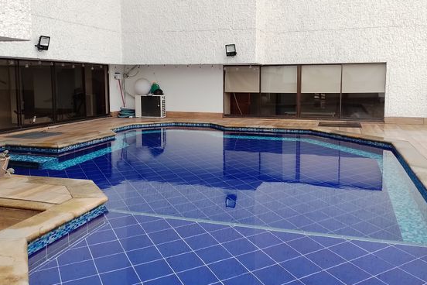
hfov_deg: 44.5
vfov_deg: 30.4
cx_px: 233
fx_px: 522
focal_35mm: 44
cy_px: 113
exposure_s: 1/500
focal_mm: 3.94
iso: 50
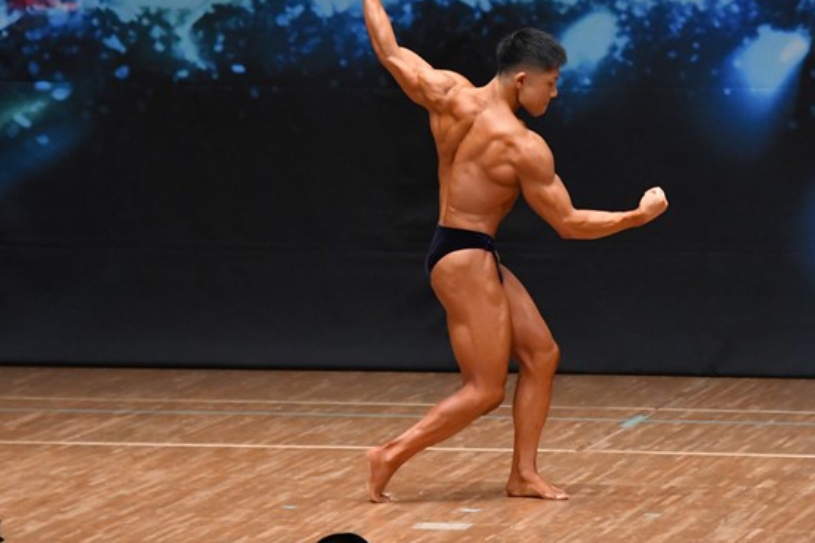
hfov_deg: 6.8
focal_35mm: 305
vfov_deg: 4.5
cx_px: 538
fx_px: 6902
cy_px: 219
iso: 5000
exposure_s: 1/400
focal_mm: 145
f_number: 5.6
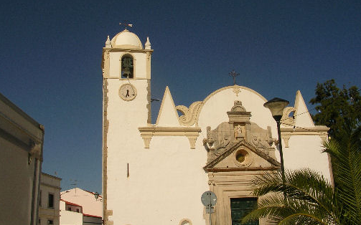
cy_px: 89
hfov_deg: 48.2
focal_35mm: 41
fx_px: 403
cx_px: 182
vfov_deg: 31.1
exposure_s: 1/868
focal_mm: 5.8
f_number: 5.6
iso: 50
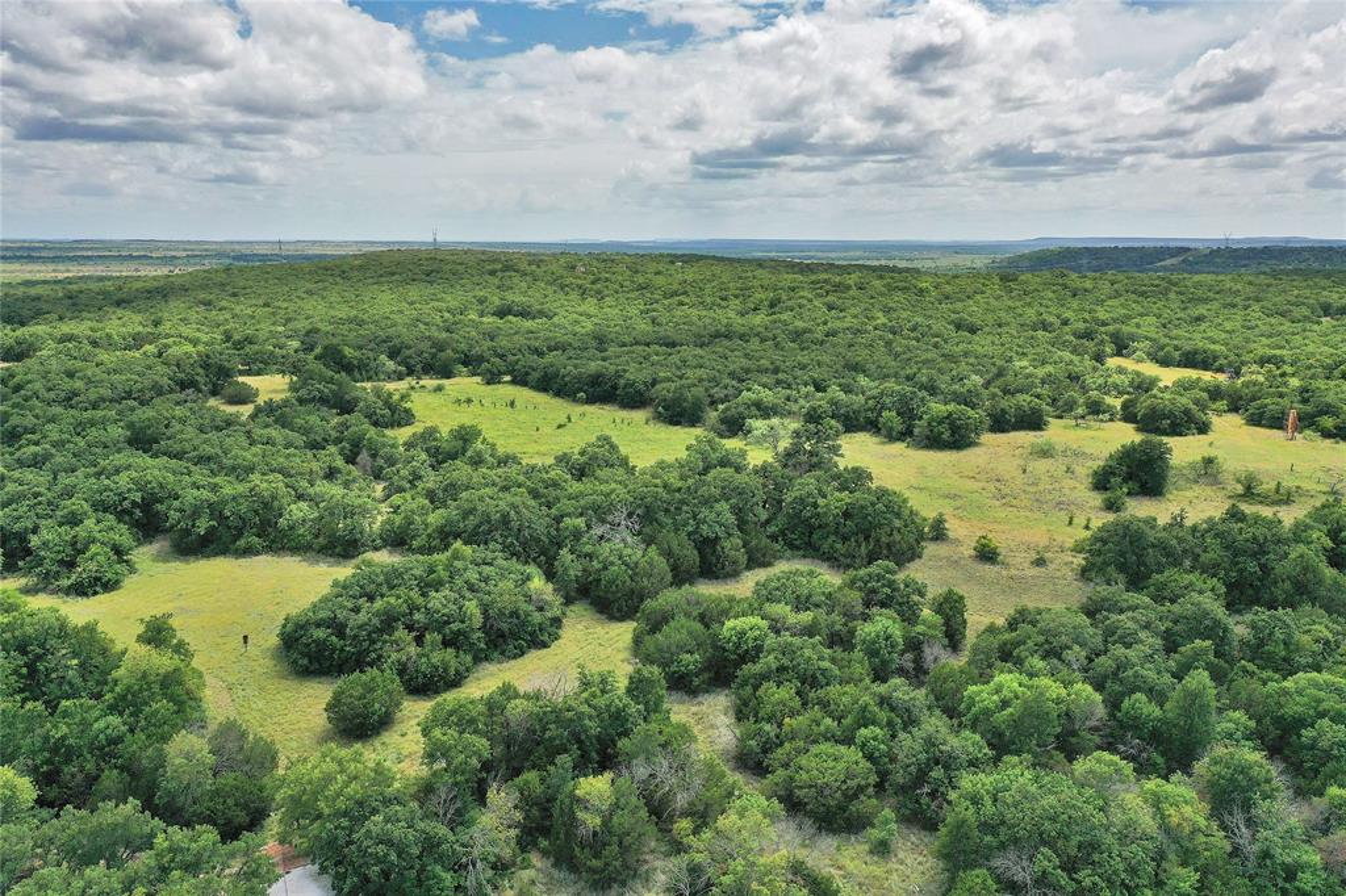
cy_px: 448
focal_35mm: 28
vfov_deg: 46.4
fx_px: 1046
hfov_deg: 65.5
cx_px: 673
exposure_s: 1/800
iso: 100
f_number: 6.3
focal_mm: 10.26
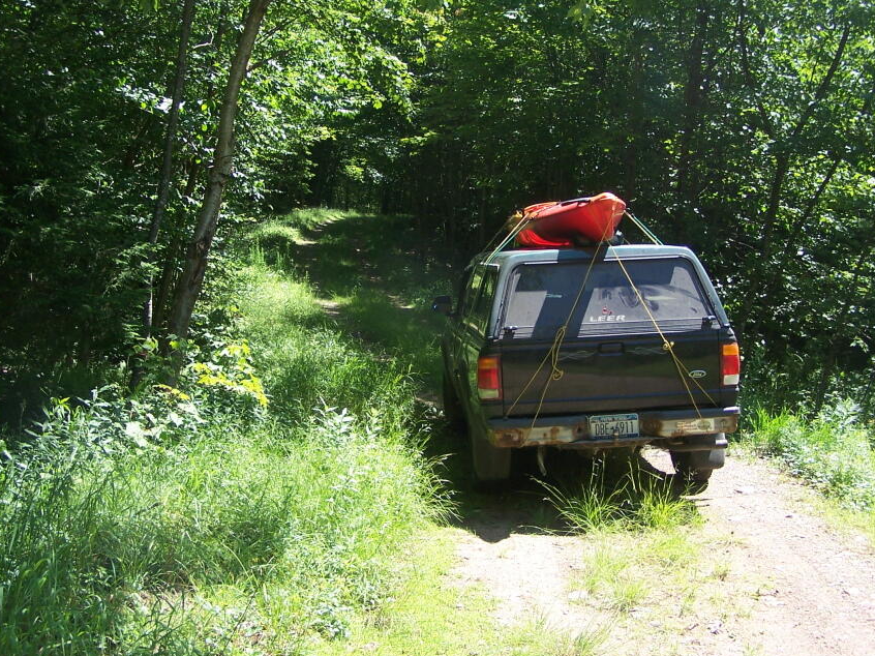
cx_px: 436
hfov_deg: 41.2
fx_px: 1162
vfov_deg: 31.5
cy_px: 281
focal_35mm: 46
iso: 80
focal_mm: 6.3
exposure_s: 1/320
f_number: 2.8
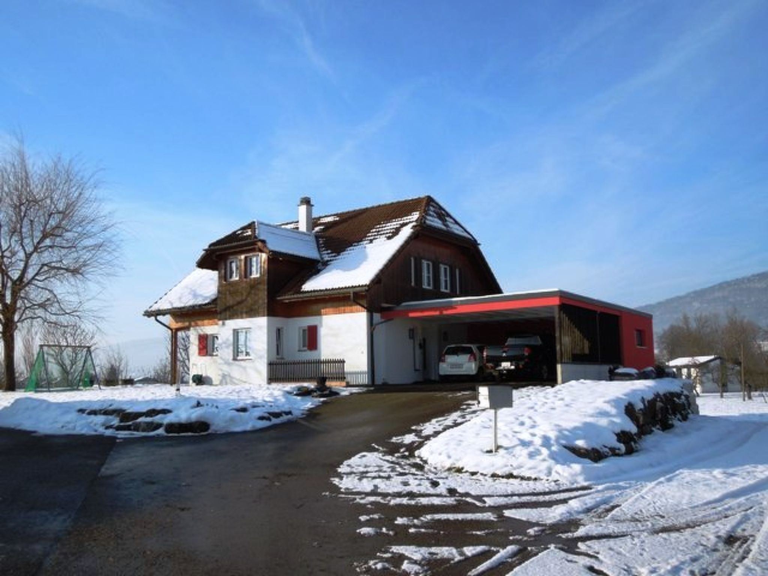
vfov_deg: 45.4
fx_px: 688
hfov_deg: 58.4
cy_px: 288
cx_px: 384
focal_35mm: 31
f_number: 3.6
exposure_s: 1/1250
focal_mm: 5.6
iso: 100
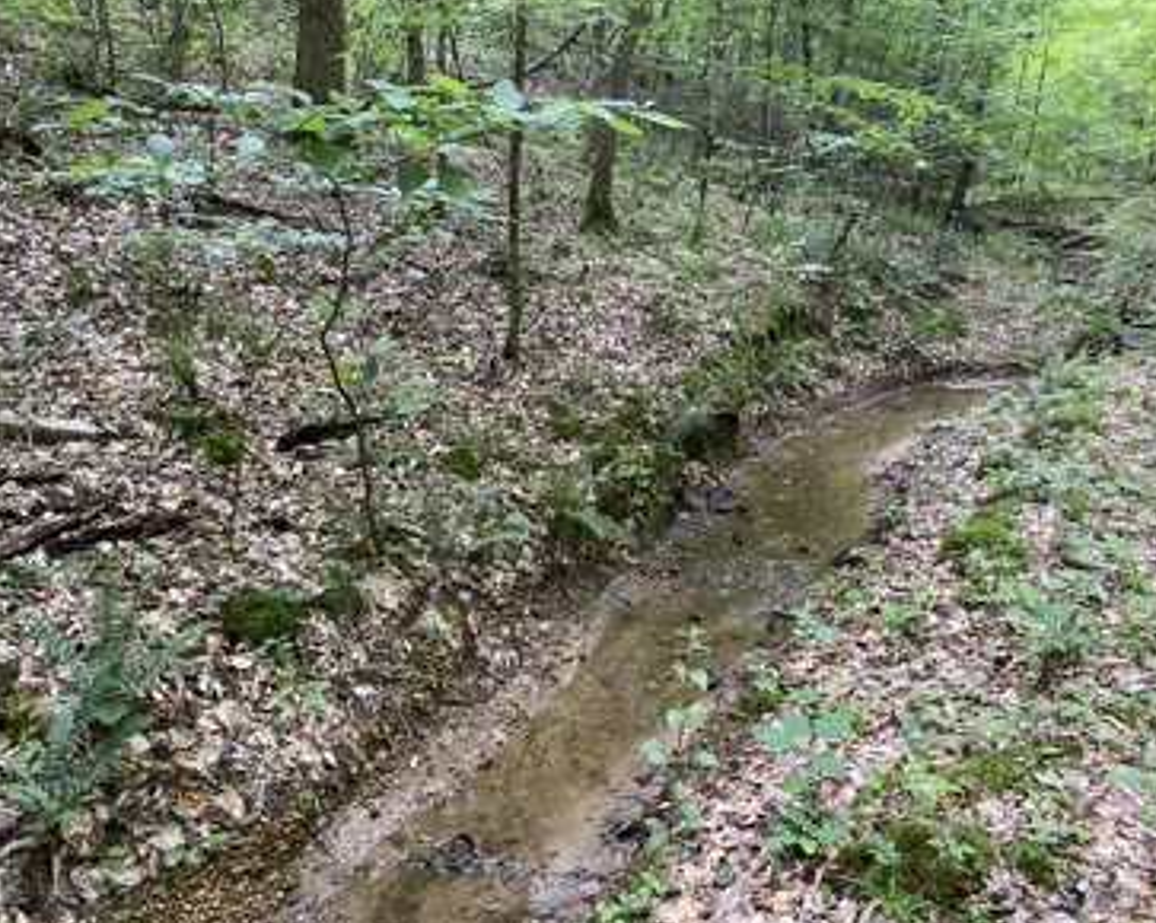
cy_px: 455
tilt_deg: -14.7
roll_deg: -2.6
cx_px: 605
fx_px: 957
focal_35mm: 28
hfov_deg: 62.2
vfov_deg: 51.5
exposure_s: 1/94
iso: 125
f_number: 1.8
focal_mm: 4.25
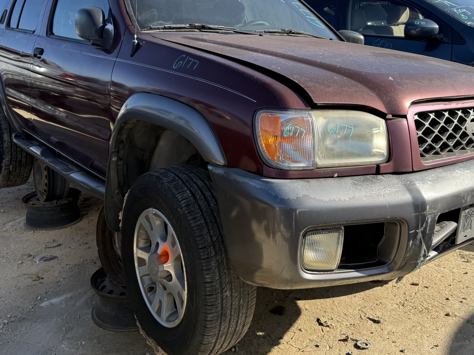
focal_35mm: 35
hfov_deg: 52.6
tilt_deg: -3.2
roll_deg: -1.5
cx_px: 257
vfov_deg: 39.9
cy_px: 104
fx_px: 479
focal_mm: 6.76
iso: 80
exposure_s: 1/2370
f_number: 1.78
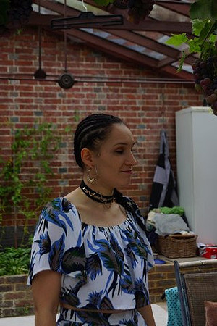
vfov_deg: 33.4
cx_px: 108
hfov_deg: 22.6
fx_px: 542
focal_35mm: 60
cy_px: 163
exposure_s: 1/200
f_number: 5
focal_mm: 40
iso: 100
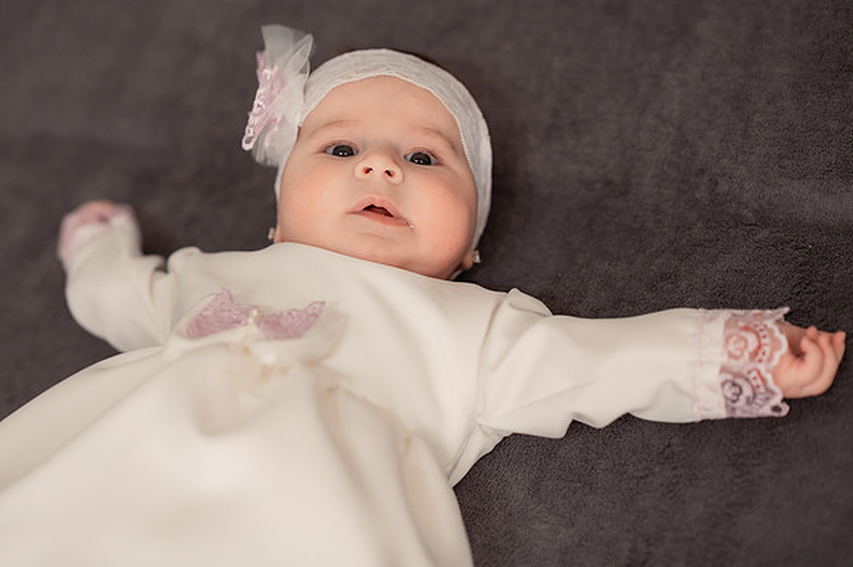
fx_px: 2236
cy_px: 252
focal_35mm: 94
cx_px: 379
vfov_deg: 14.5
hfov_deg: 21.6
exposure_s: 1/160
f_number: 2.2
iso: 1600
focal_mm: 85
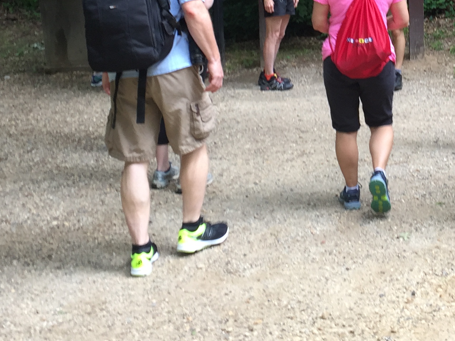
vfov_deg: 19.1
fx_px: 973
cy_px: -37
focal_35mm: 74
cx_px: 378
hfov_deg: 25.8
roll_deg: +2.1
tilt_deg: -3.6
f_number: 2.2
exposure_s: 1/120
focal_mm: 4.15
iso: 40
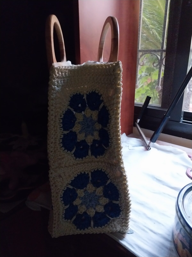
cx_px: 96
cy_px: 128
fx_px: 192
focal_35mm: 26
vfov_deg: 67.3
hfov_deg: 53.1
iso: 1250
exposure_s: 1/20
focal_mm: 4
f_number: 1.8
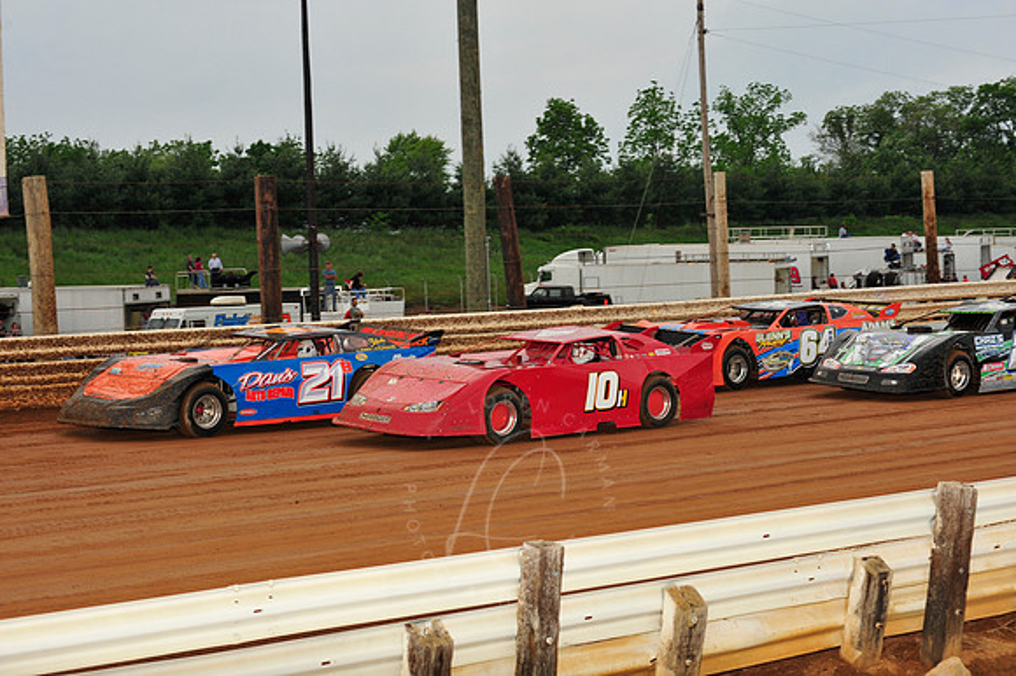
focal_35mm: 80
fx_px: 2256
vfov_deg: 17.0
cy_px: 338
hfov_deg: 25.4
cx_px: 508
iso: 800
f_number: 7.1
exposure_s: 1/320
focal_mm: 80
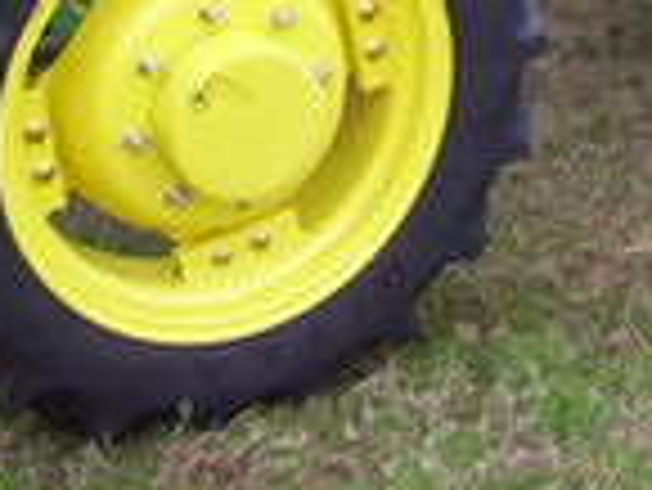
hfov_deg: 16.4
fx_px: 2262
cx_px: 445
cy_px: -414
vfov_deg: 11.4
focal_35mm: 120
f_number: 2.9
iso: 80
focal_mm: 5.7
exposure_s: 1/30
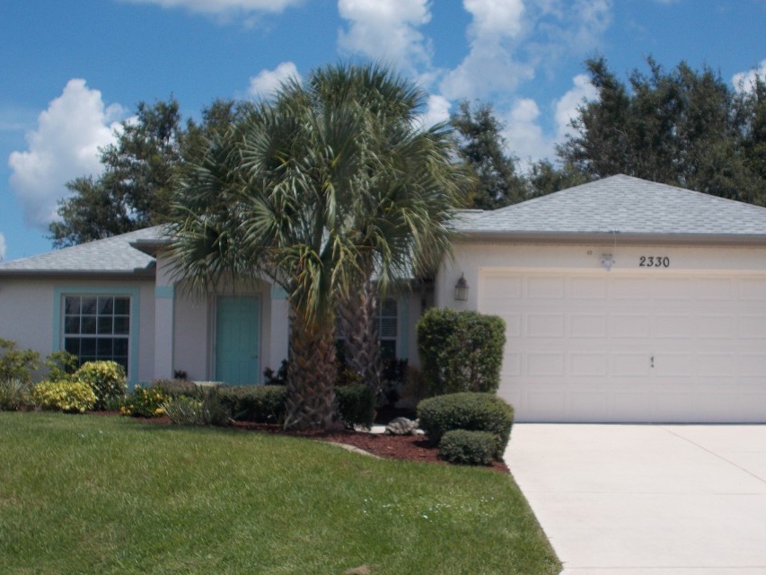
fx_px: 1328
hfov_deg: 32.1
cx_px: 434
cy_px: 326
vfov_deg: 24.4
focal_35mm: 60
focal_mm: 9
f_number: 11.3
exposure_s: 1/160
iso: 80
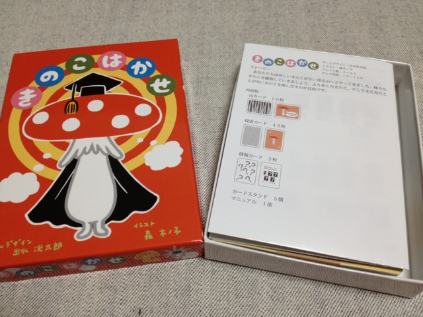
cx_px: 212
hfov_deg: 52.6
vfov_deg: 40.7
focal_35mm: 35
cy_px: 158
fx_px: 428
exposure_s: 1/24
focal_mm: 4.28
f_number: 2.4
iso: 50
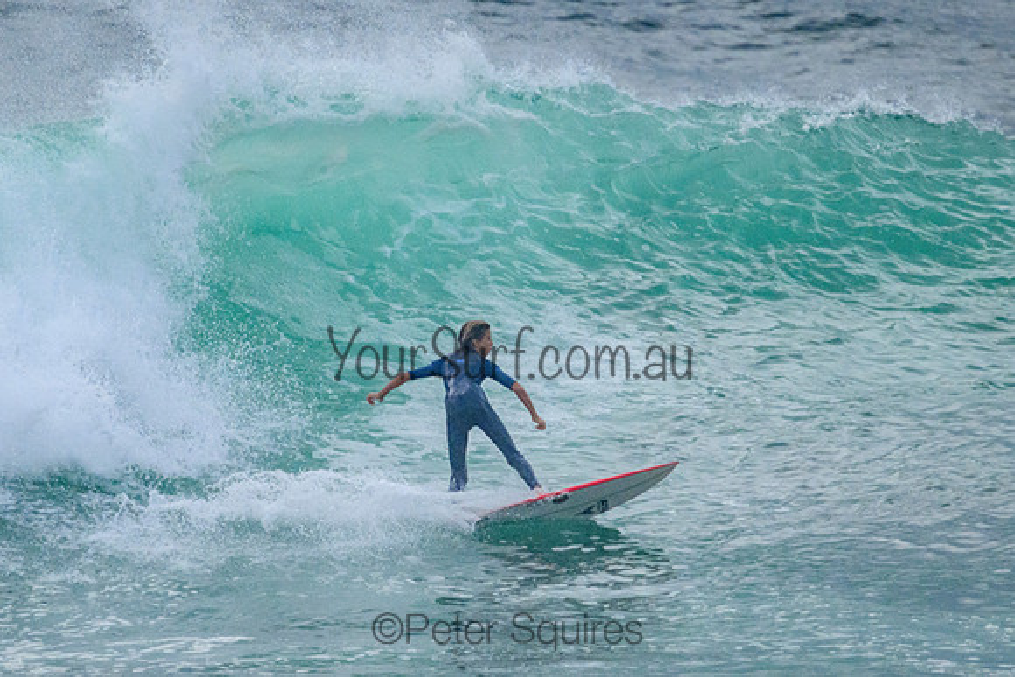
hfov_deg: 1.9
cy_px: 364
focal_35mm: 1100
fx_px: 31011
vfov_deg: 1.3
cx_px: 555
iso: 2800
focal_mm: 800
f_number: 11
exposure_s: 1/2000
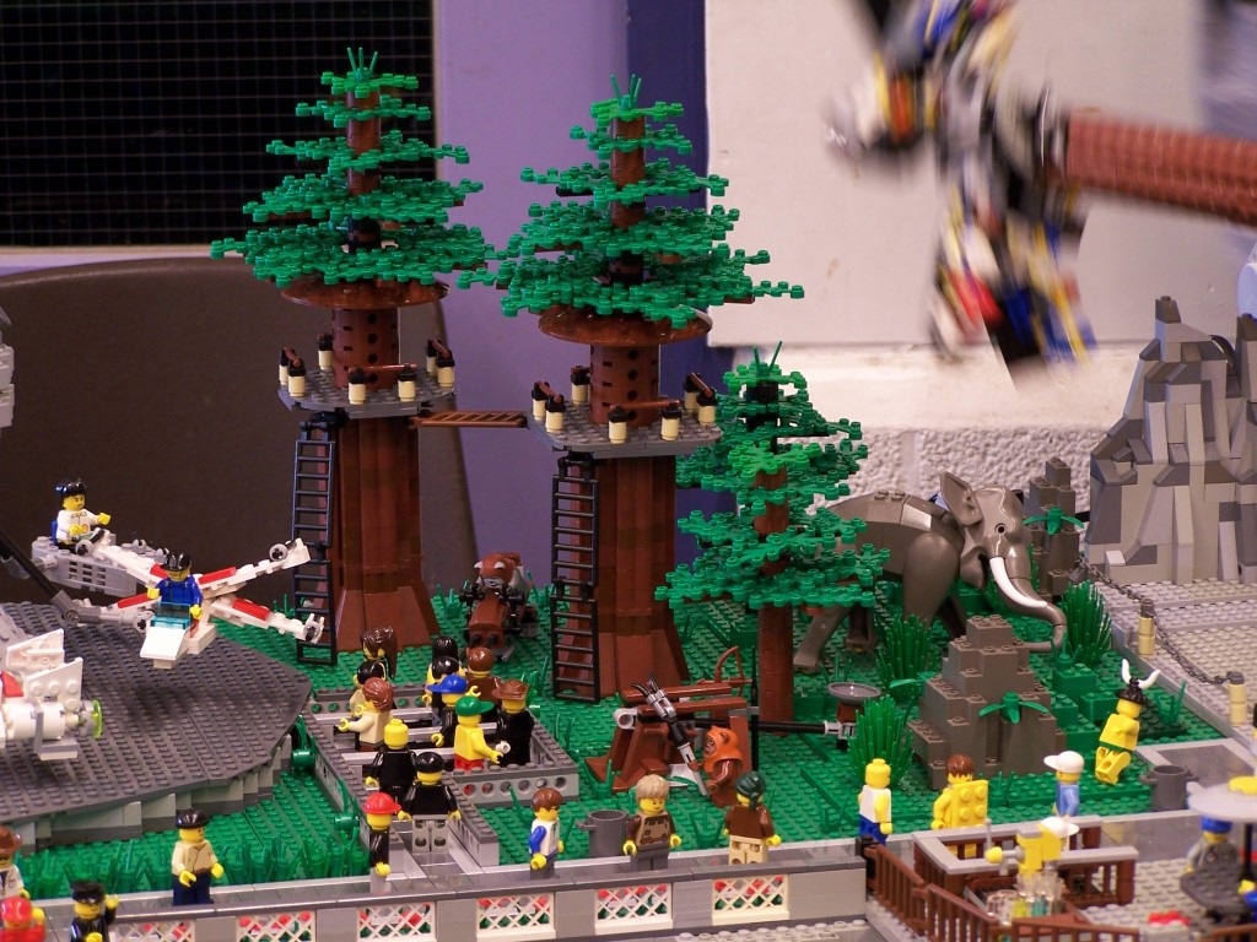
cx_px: 628
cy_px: 471
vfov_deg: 11.6
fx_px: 4648
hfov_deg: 15.4
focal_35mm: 128
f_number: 3.2
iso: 80
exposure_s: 1/2
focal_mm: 21.2
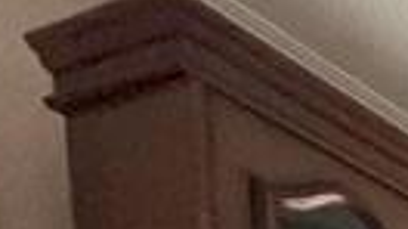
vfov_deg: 10.9
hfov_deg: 16.9
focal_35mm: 74
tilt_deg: -3.0
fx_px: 800
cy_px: 687
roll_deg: +0.5
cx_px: 893
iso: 64
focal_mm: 2.22
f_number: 2.2
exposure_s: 1/199
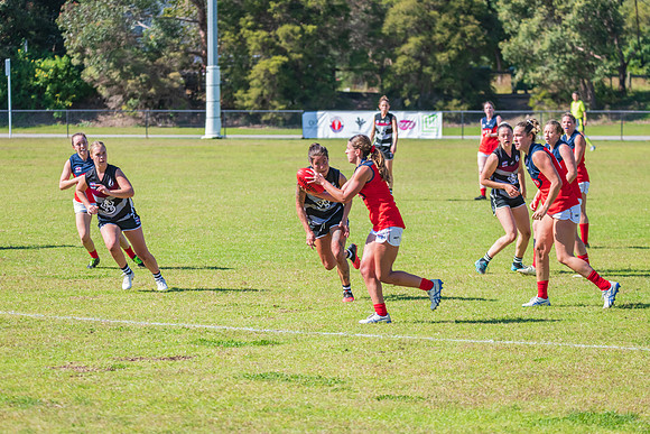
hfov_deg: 11.8
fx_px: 3150
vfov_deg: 7.9
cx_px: 317
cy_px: 223
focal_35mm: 174
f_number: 6.3
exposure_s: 1/2000
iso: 800
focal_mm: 170
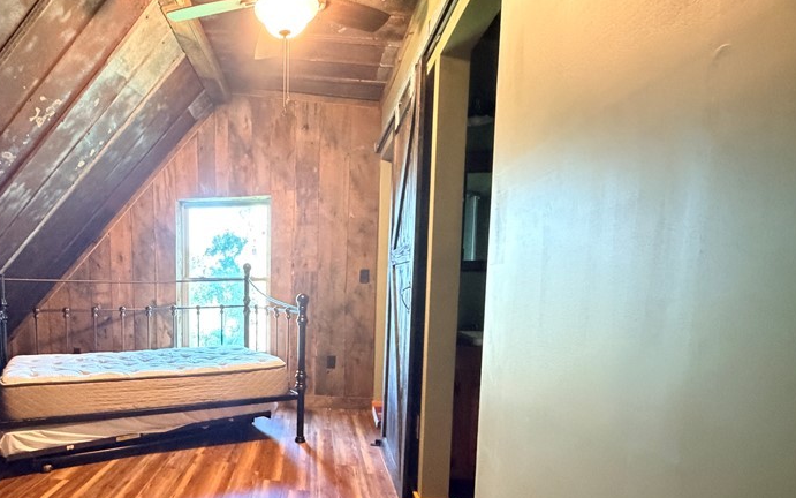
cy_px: 329
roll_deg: +0.7
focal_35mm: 22
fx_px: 477
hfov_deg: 75.2
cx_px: 222
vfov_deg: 54.1
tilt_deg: -5.6
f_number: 2.2
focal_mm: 2.22
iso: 1600
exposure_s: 1/30
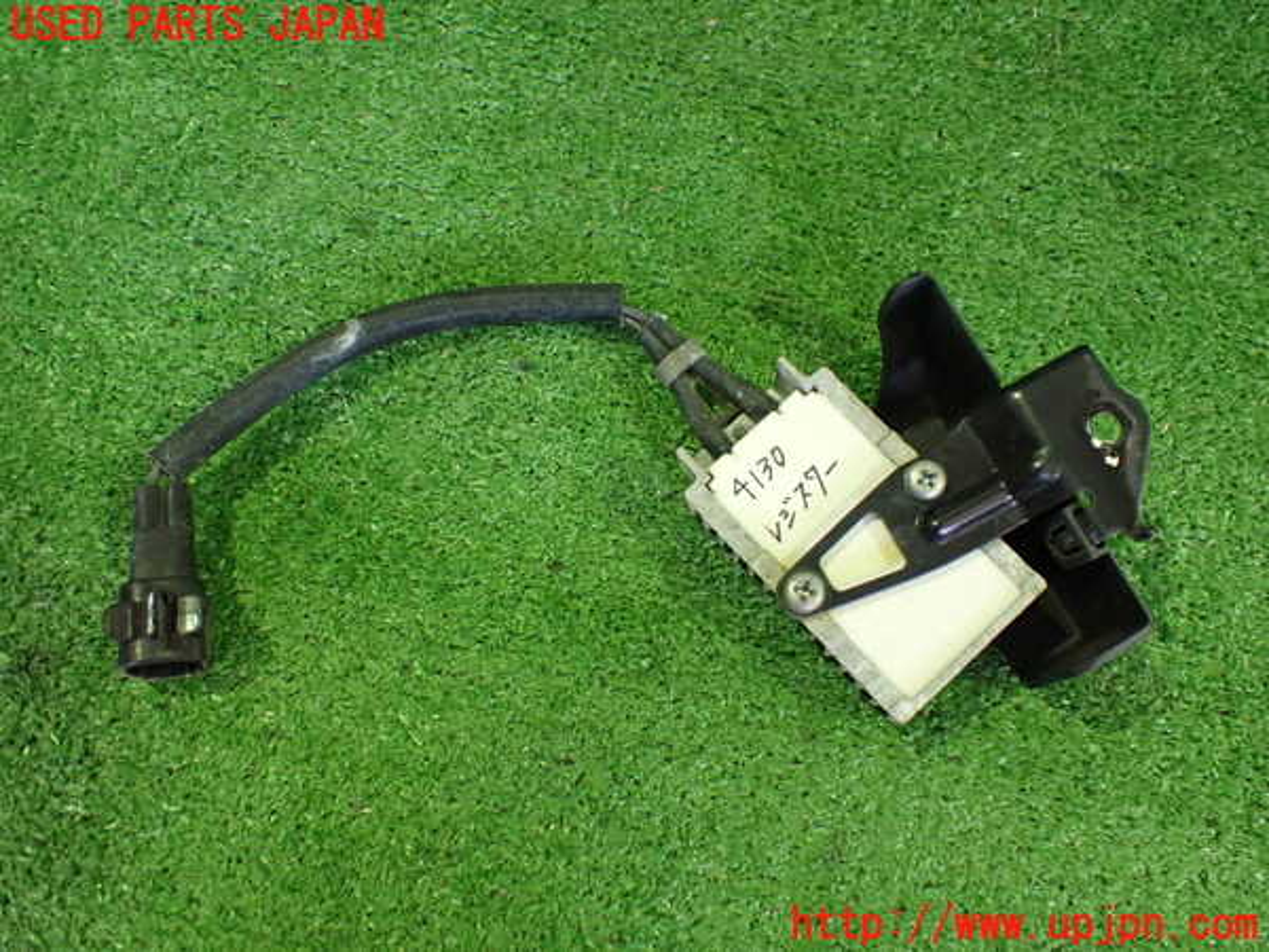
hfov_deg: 60.0
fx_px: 1100
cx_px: 634
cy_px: 476
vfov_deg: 46.8
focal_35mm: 30
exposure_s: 1/40
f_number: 2.3
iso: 800
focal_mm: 5.4
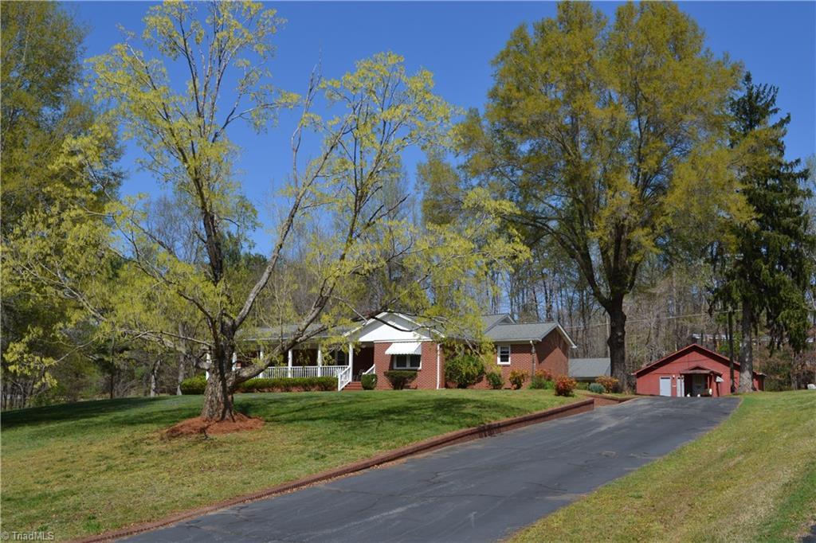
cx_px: 408
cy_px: 272
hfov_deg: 49.6
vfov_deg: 34.2
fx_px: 884
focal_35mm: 39
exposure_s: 1/250
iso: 100
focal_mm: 26
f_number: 8
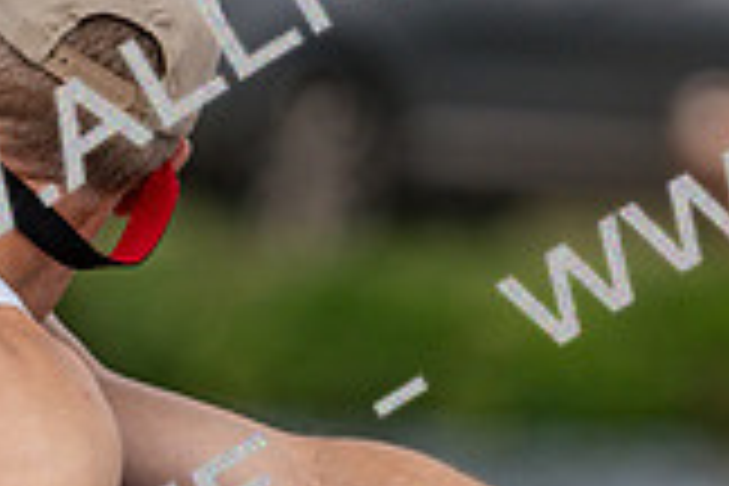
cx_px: 171
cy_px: 421
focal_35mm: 1568
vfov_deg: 0.9
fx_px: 31750
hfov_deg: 1.3
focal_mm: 437
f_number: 6.3
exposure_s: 1/1600
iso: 320
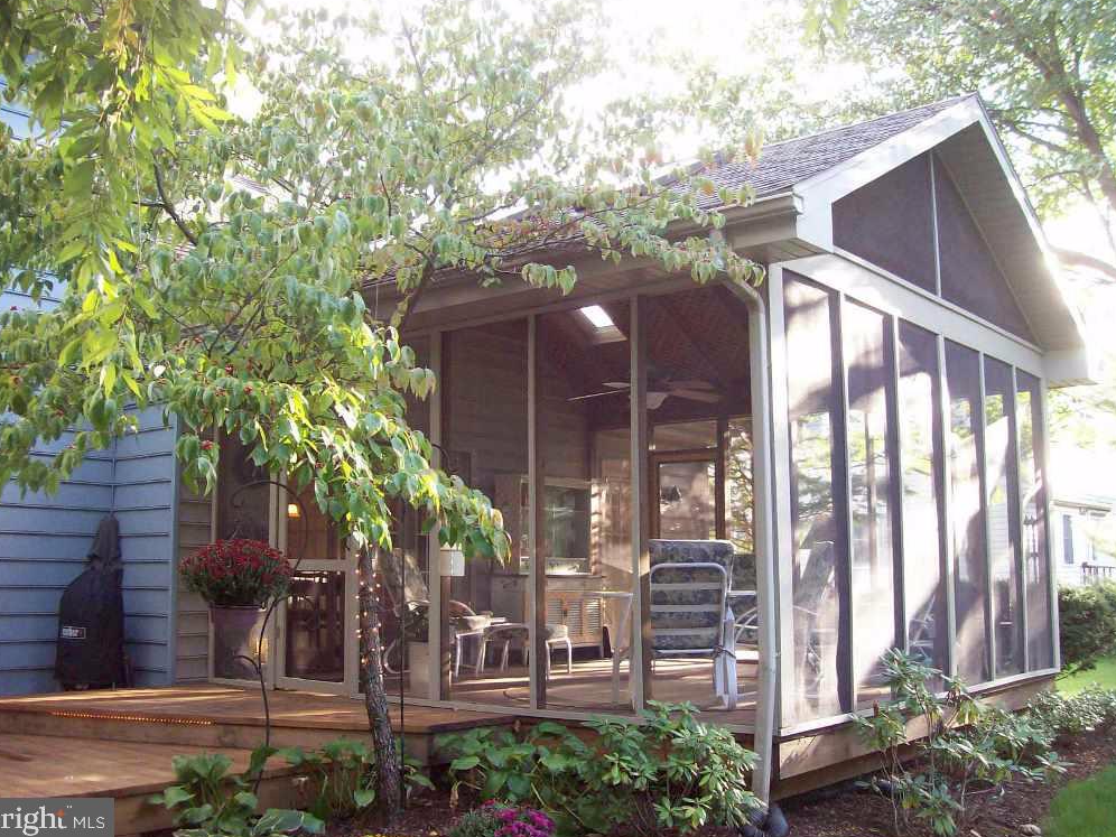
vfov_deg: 38.7
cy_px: 413
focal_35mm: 37
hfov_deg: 50.1
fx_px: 1193
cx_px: 548
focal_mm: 6
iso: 140
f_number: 2.7
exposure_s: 1/64
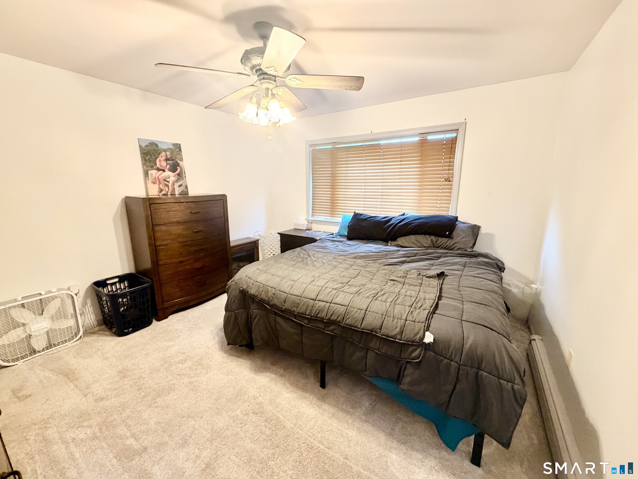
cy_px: 240
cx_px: 319
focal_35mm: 14
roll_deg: +0.5
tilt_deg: -12.3
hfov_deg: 102.1
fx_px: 258
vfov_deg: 85.7
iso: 320
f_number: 2.2
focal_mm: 2.22
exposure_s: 1/60
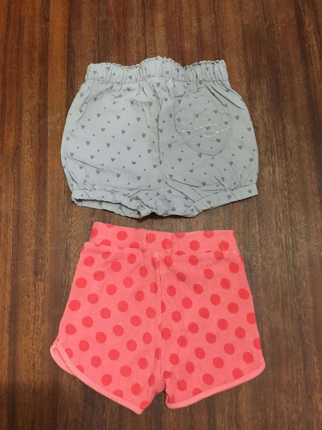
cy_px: 215
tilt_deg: -77.6
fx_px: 360
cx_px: 161
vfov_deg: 61.7
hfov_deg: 48.2
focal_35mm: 29
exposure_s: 1/8
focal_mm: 4.15
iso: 160
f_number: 2.2
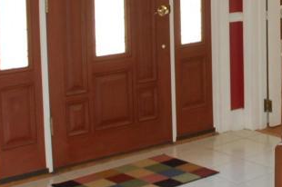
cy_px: -44
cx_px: 301
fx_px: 962
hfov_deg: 16.2
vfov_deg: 10.9
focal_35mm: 123
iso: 400
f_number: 3.8
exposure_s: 1/100
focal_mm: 22
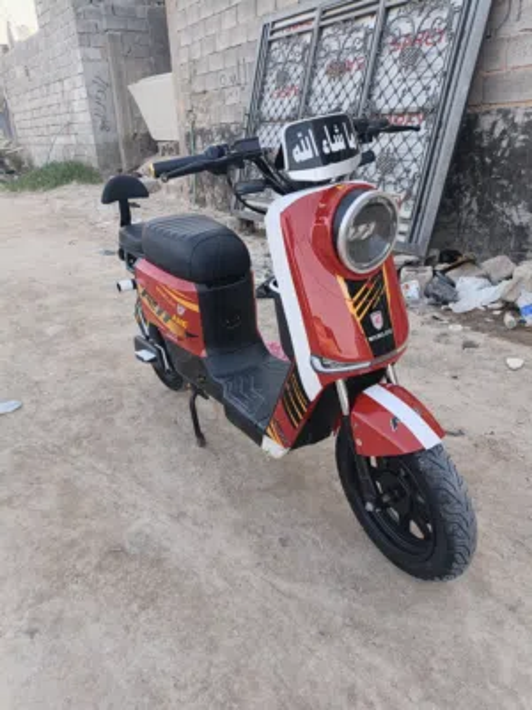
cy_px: 355
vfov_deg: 73.9
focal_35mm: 23
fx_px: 471
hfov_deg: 58.9
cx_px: 266
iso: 70
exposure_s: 1/77.9
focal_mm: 4.71
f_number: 1.79
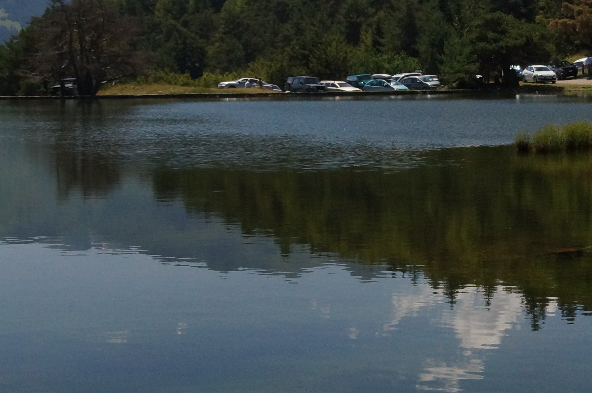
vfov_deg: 12.4
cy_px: 186
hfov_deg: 18.5
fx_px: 1808
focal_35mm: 110
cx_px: 391
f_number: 9
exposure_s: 1/1250
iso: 800
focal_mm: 35
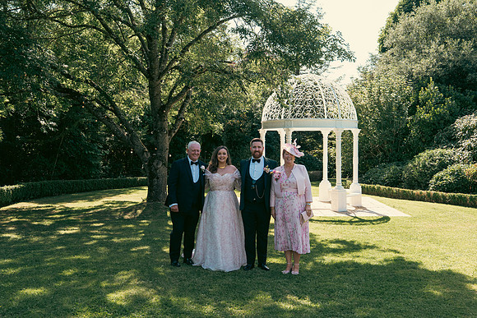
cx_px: 238
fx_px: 557
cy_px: 159
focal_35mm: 42
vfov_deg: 31.9
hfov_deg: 46.4
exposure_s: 1/250
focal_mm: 42
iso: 320
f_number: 7.1
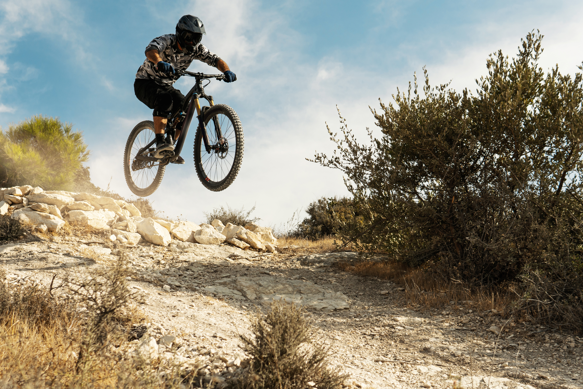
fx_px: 729
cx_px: 292
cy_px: 194
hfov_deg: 43.6
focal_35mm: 45
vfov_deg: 29.9
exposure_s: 1/1600
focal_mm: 30
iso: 100
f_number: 4
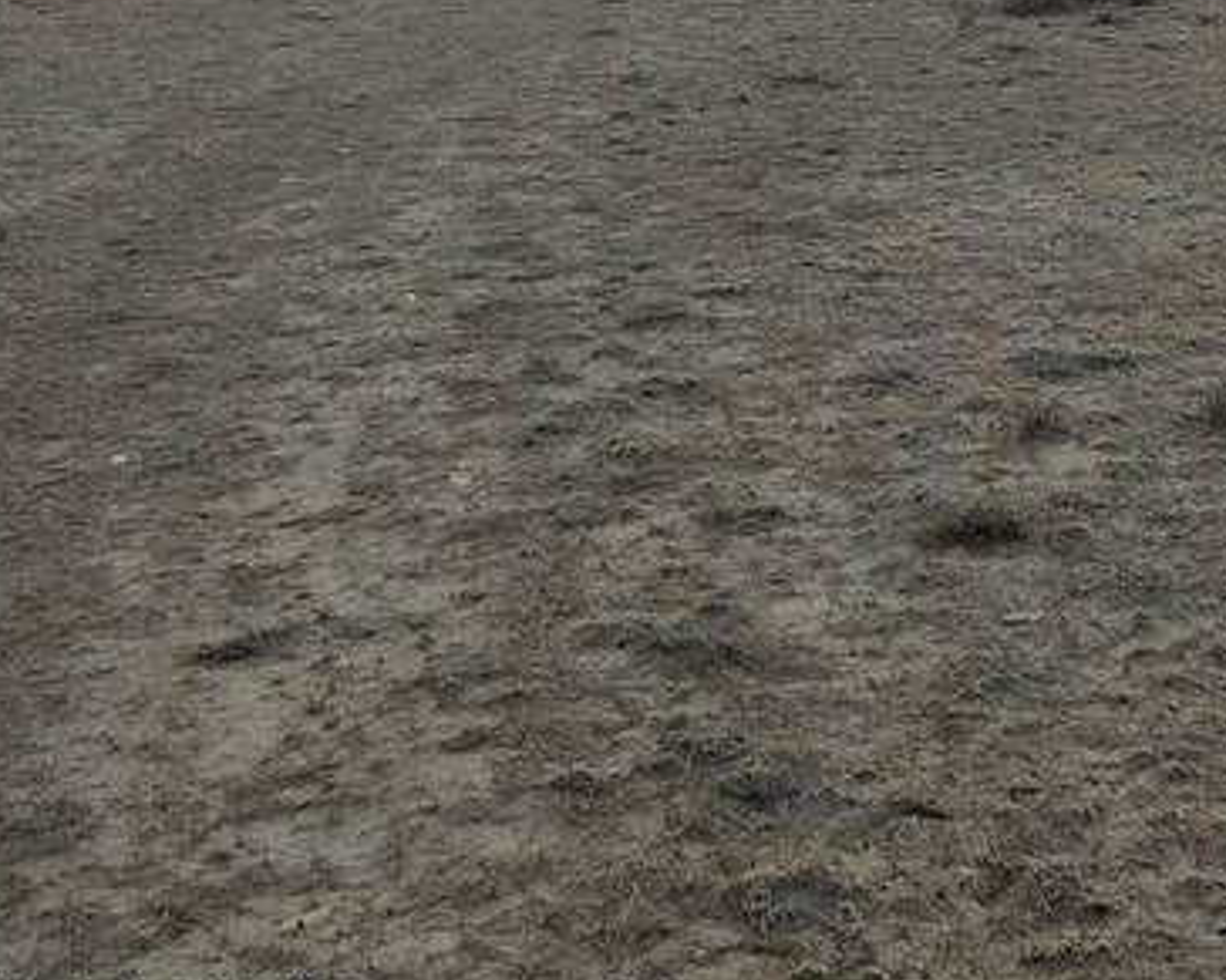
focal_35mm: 79
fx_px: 2866
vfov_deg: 18.0
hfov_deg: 23.1
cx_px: 1250
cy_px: -323
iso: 25
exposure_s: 1/2985
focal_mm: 5.4
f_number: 1.8
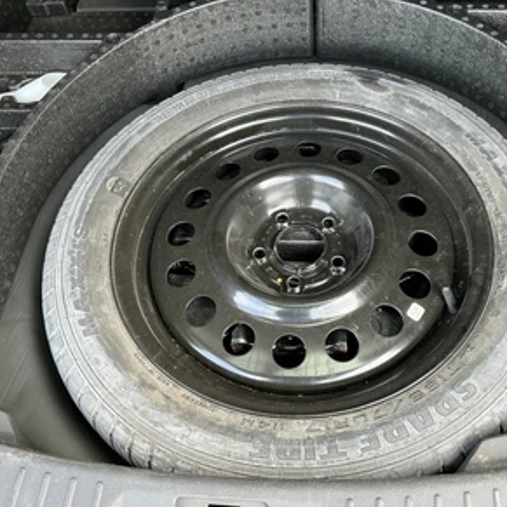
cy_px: 258
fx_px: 563
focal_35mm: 34
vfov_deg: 48.4
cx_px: 298
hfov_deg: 48.2
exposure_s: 1/100
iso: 64
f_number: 1.8
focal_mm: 3
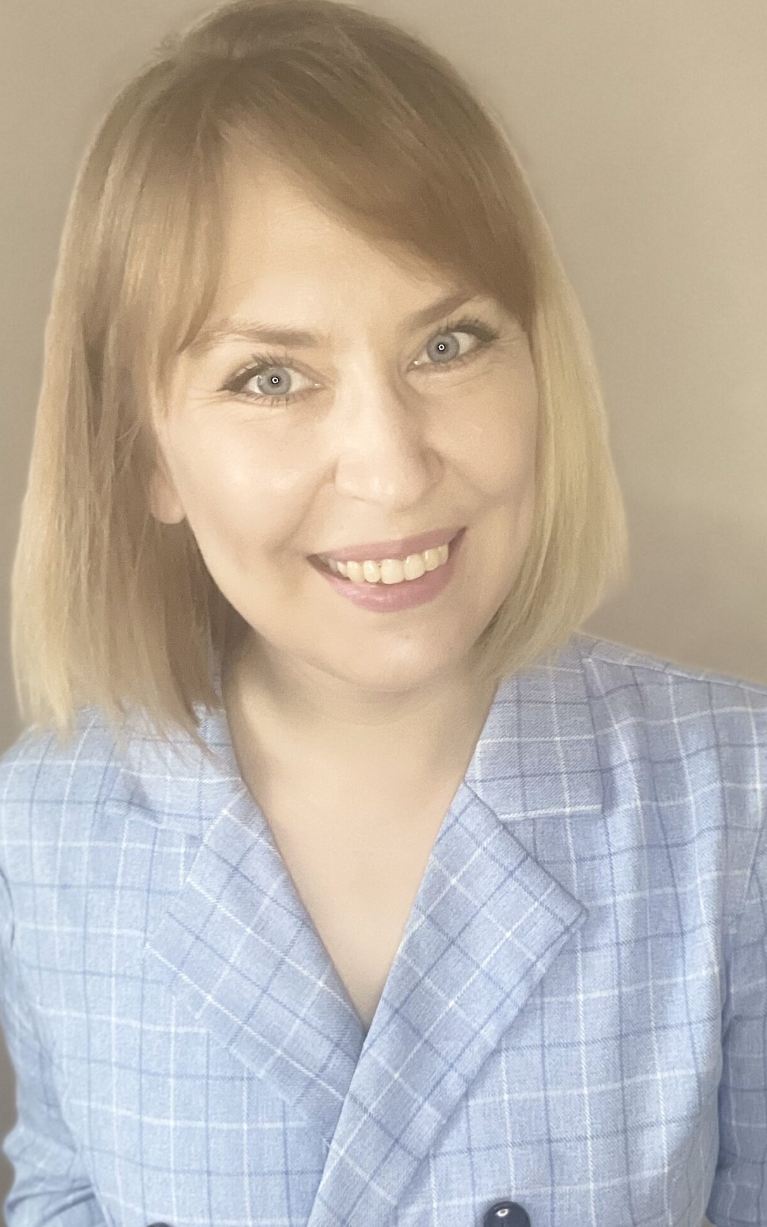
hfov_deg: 30.5
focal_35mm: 42
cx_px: 413
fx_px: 1405
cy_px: 765
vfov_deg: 46.8
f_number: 2.2
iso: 400
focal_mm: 2.71
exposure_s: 1/56
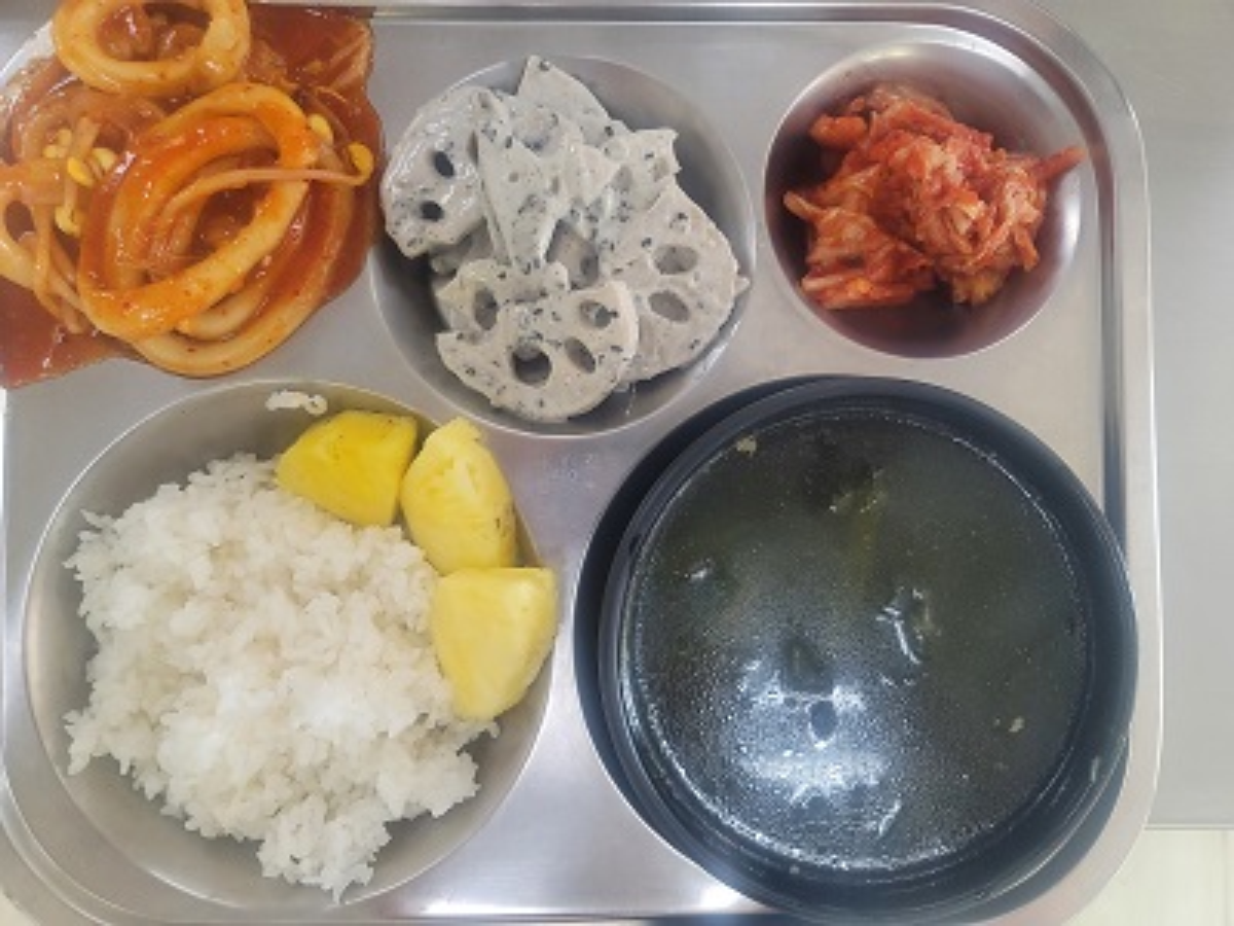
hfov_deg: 69.4
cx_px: 617
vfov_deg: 54.9
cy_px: 463
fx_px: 891
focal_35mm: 25
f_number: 1.8
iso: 160
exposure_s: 1/50
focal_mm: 7
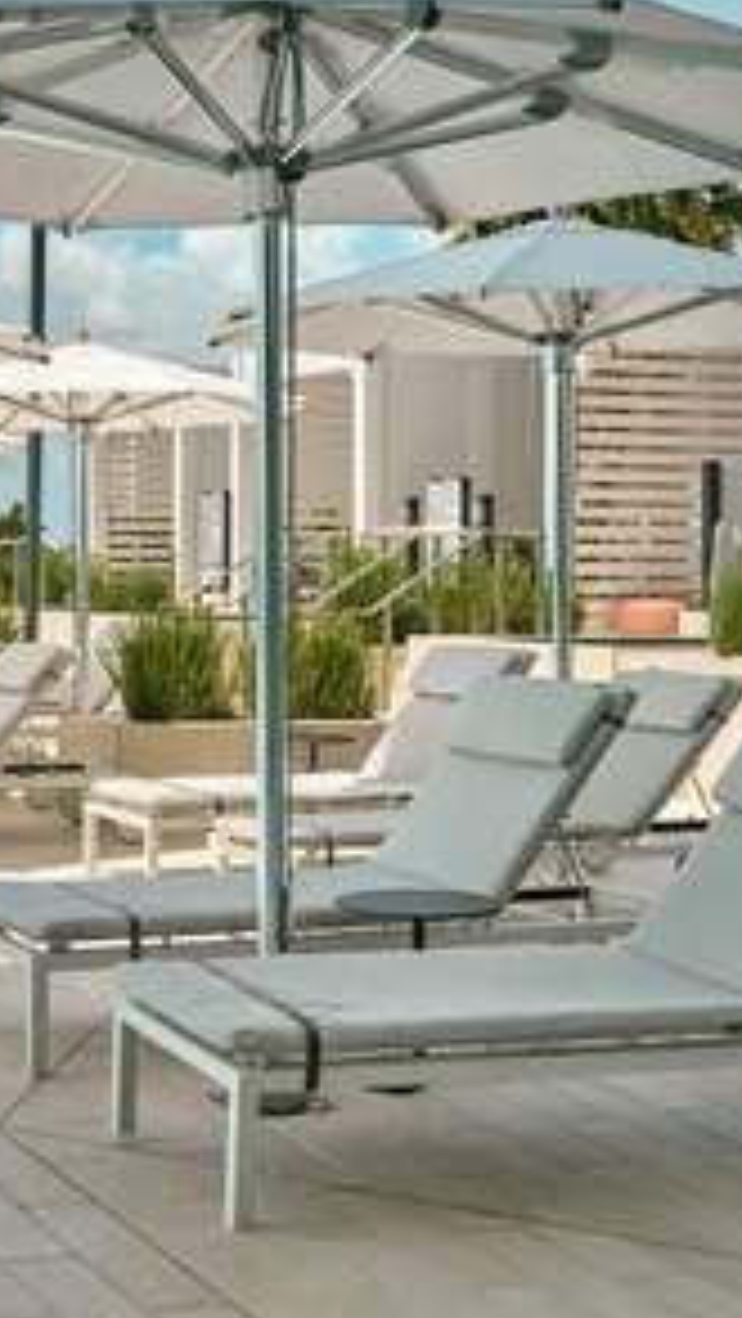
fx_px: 2097
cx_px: -54
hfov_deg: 19.3
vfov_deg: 34.9
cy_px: 632
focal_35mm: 60
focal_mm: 35
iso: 125
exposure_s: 1/640
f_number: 10
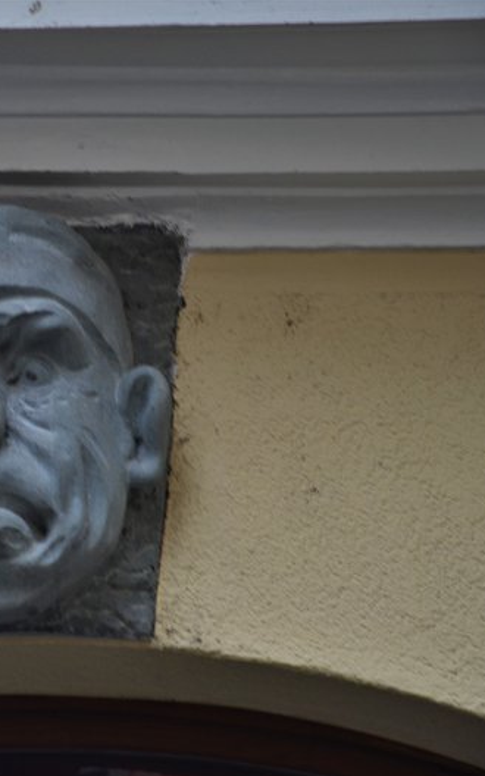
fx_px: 5134
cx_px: 13
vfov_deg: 8.6
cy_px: 388
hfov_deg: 5.4
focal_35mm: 243
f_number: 6.3
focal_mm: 105
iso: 320
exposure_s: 1/13
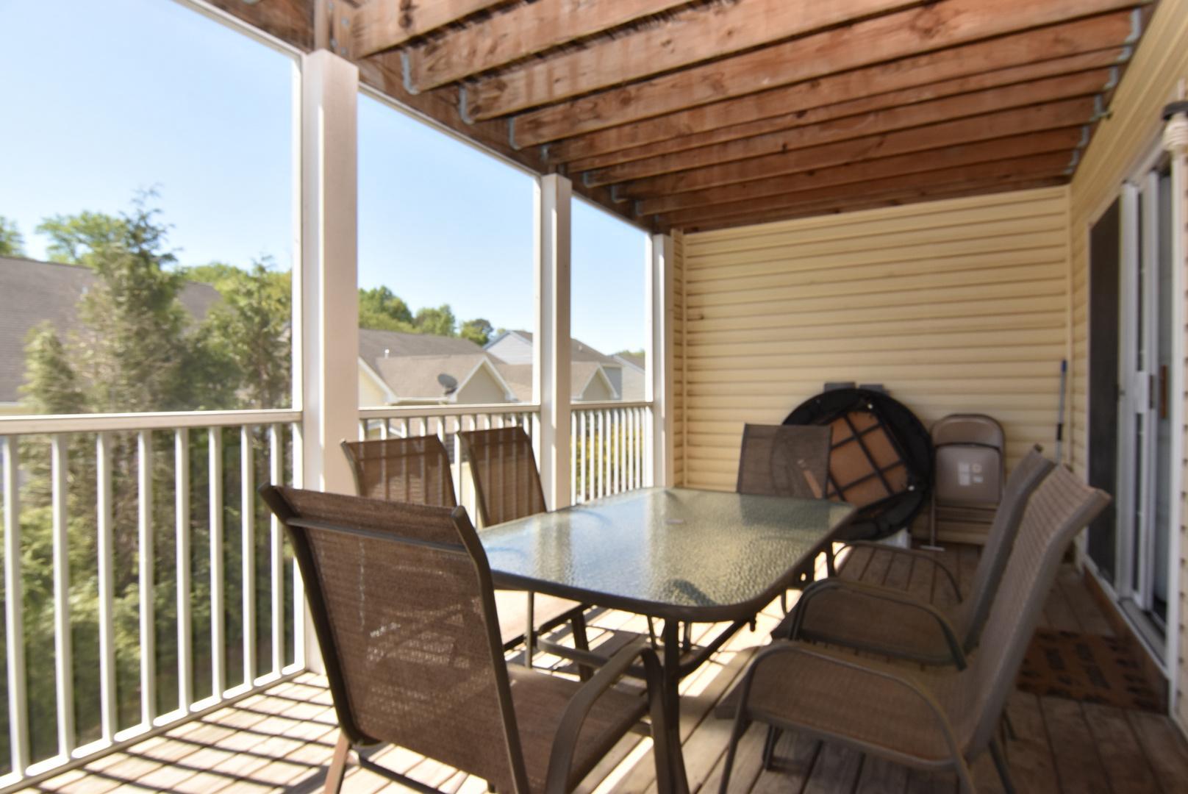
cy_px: 397
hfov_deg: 90.0
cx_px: 594
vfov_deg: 67.5
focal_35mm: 18
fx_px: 594
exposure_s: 1/200
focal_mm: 12
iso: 400
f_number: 10
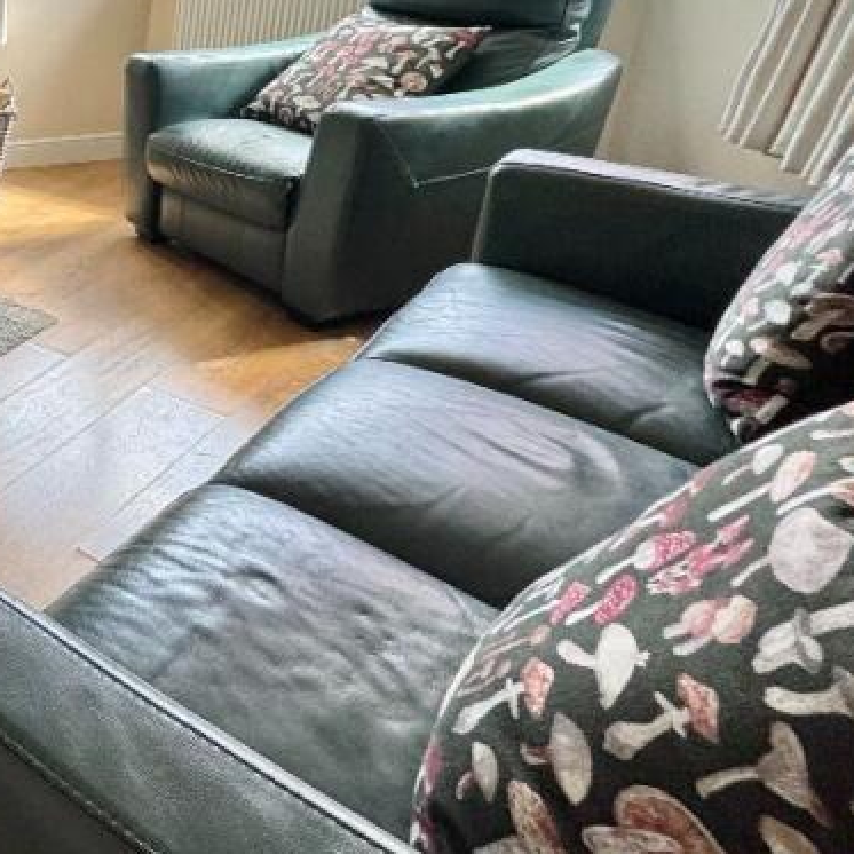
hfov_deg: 33.4
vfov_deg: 45.8
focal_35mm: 34
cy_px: 160
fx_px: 949
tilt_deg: -15.4
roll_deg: +3.2
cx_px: -286
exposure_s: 1/99
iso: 160
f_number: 2.2
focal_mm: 2.22
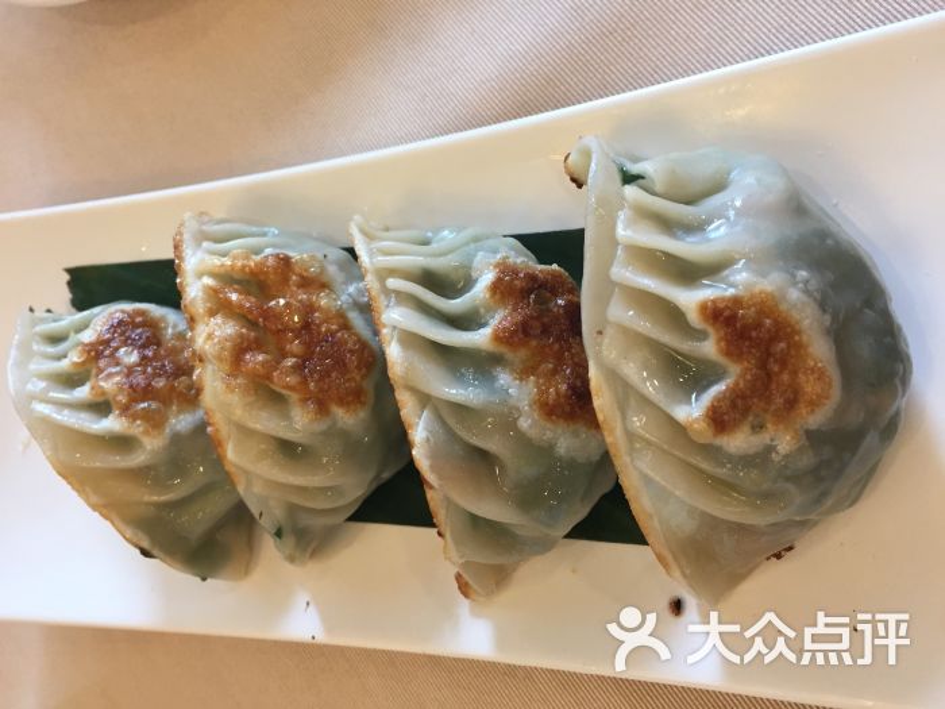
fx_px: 792
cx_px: 472
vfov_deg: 48.2
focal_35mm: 29
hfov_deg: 61.7
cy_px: 354
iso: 80
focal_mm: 4.15
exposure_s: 1/33
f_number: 2.2
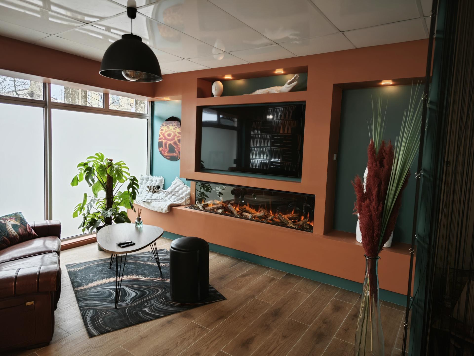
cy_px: 178
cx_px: 237
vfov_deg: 58.9
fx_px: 315
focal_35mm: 23
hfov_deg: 73.9
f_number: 1.8
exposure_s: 1/47.6
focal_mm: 5.43
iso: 640
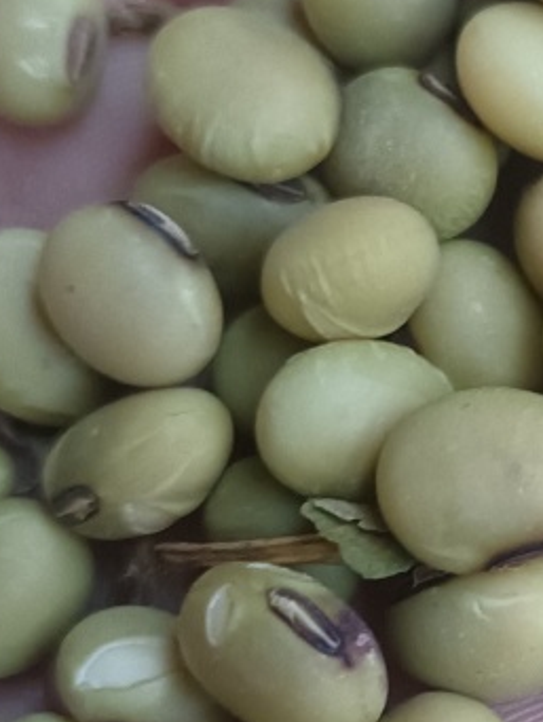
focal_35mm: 81
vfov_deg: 23.9
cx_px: 678
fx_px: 1692
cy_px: 537
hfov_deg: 17.3
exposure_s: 1/50
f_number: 1.8
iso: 3588
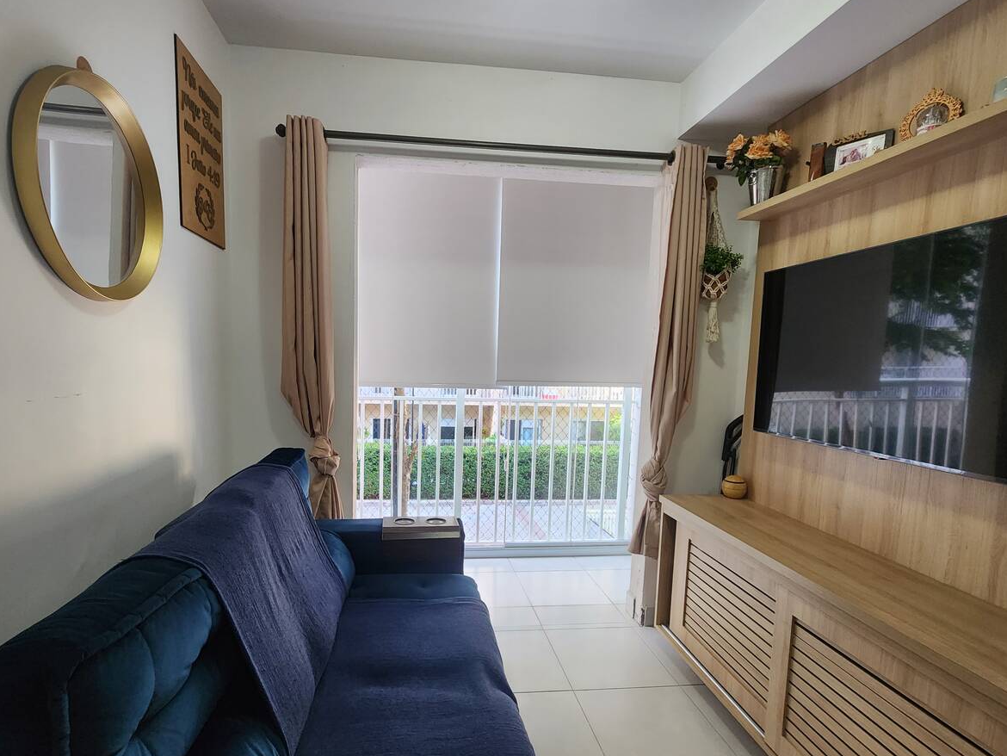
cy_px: 415
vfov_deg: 77.9
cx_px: 466
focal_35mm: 16
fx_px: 466
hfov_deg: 94.3
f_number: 2.2
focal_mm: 2.2
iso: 250
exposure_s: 1/60
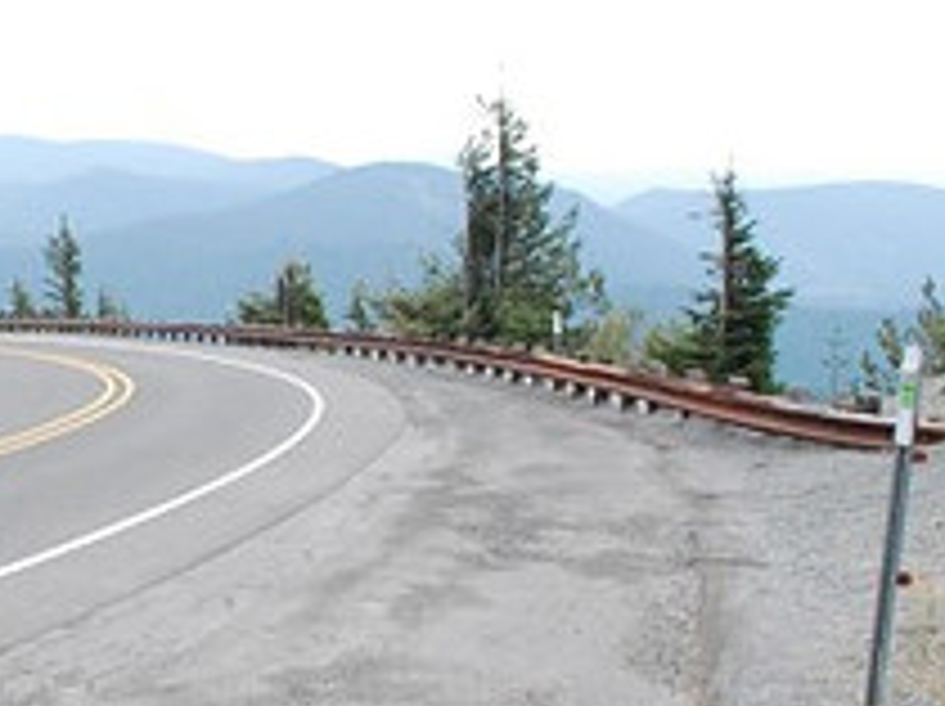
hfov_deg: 26.2
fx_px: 1963
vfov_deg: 20.3
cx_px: 104
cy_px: 501
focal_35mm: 72
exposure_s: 1/4000
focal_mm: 18
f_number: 4
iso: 1600
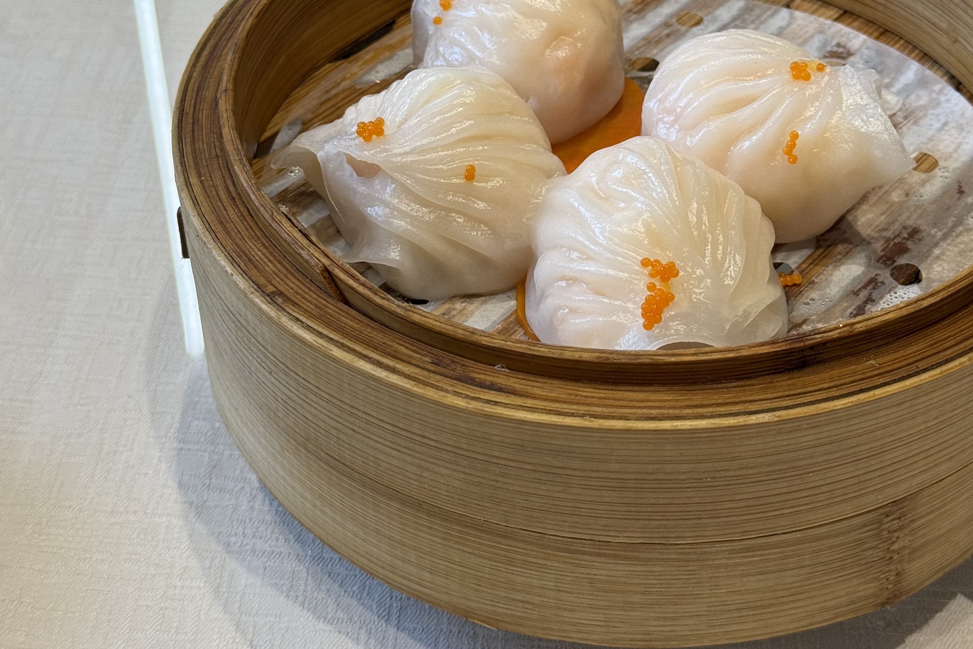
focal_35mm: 67
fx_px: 1811
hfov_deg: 30.1
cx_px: 486
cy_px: 143
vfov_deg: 20.1
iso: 50
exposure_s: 1/100
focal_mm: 6.76
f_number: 1.78
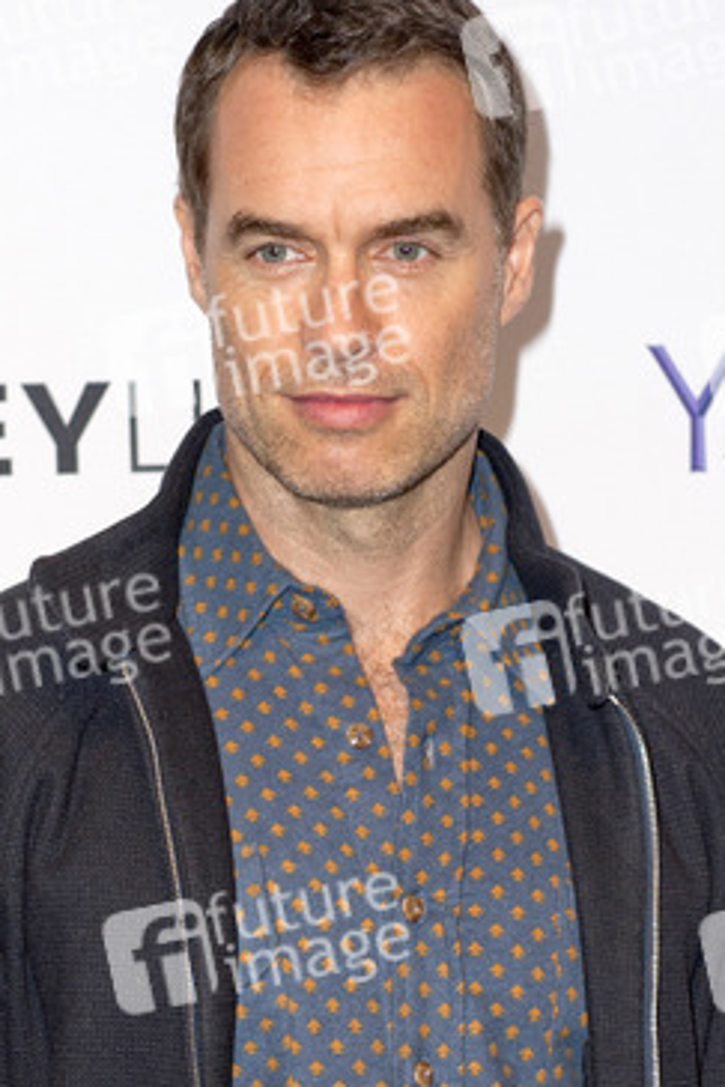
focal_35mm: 77
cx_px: 345
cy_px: 496
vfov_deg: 26.3
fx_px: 2324
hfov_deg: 17.7
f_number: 4
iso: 400
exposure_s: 1/400
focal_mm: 70
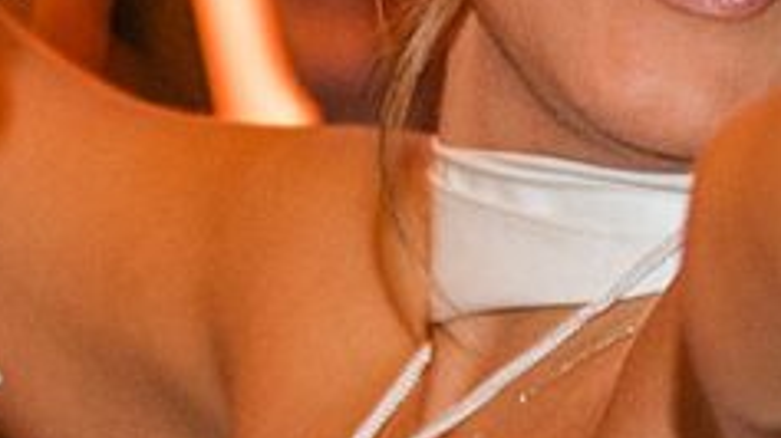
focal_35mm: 565
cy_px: 1983
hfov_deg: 3.8
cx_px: 621
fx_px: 11694
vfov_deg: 2.1
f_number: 2
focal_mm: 50
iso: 640
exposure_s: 1/80
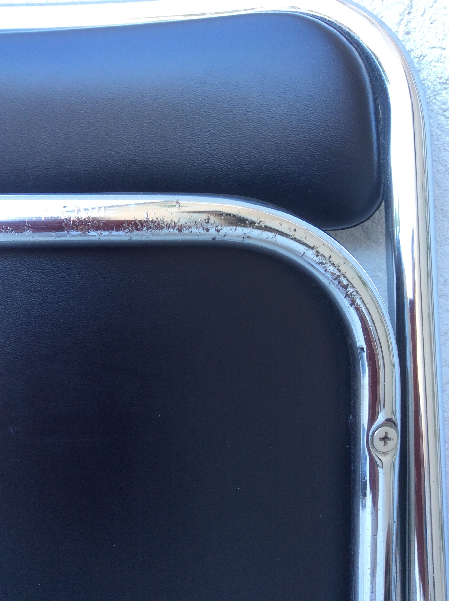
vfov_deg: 56.9
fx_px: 555
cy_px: 300
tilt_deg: -10.1
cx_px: 224
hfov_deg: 44.1
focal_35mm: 32
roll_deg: +1.2
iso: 32
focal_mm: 3.3
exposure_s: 1/25
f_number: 2.4
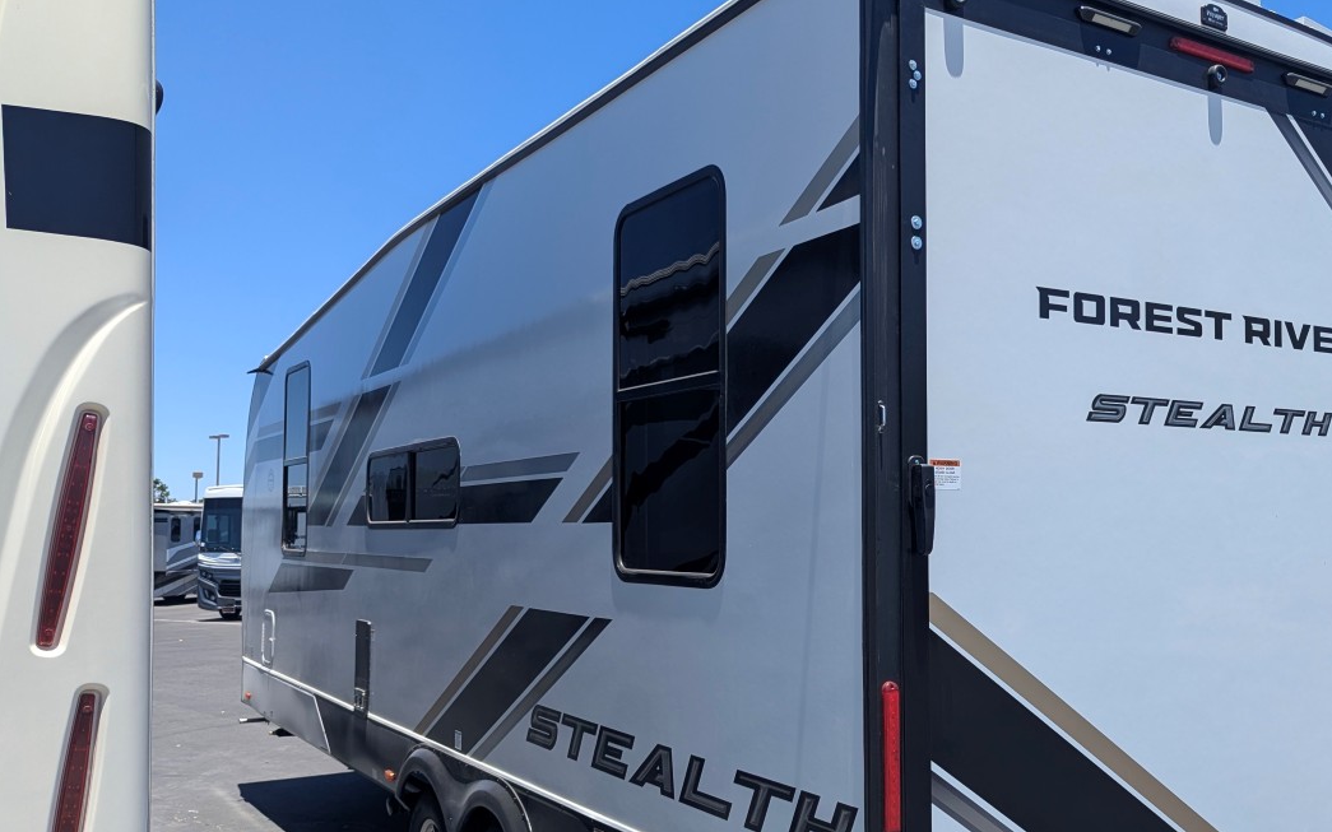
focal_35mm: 34
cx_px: 864
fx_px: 1234
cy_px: 503
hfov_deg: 55.8
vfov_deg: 37.1
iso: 46
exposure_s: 1/1529
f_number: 1.85
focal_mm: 6.81
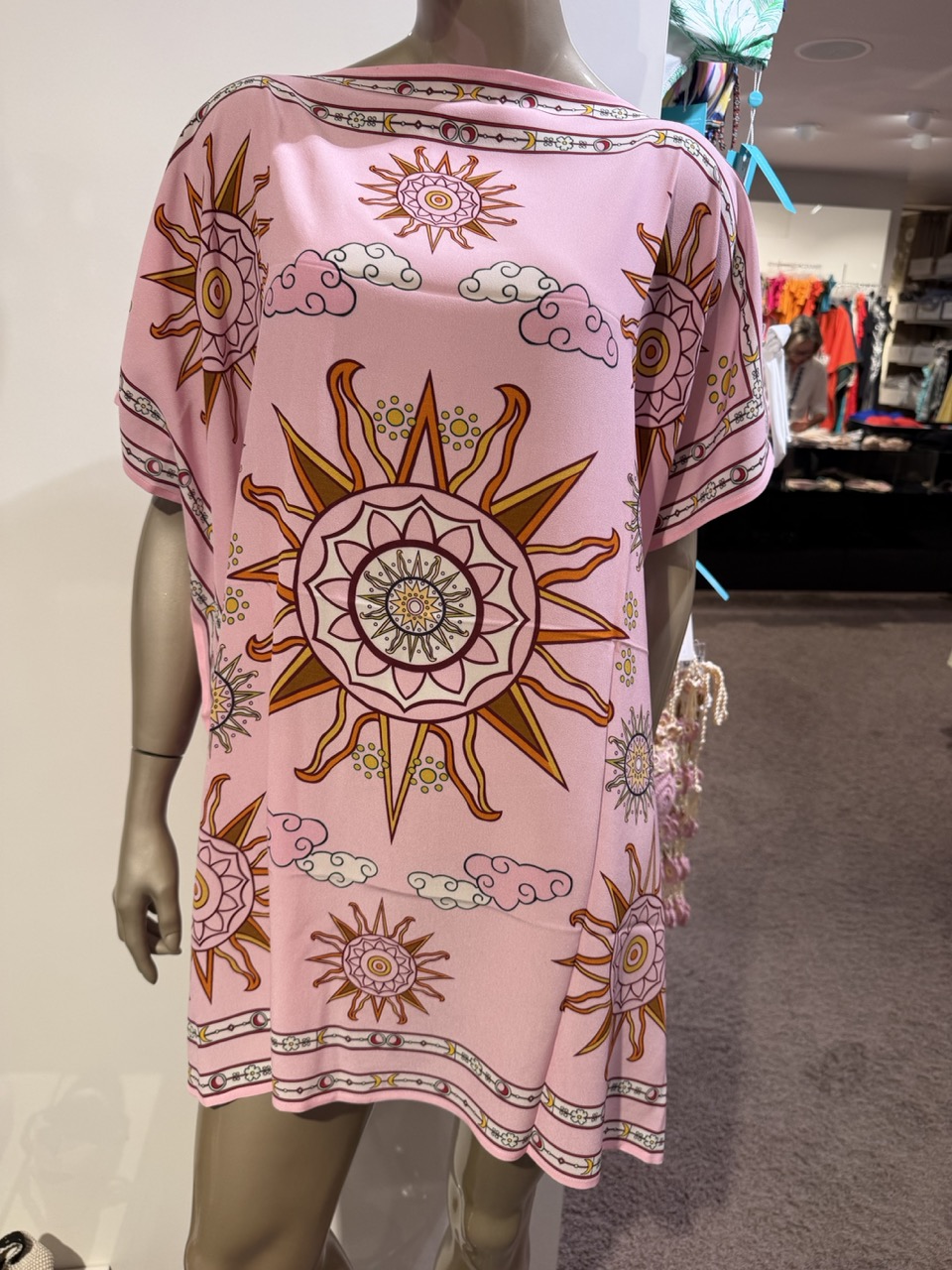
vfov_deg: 71.6
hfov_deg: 56.8
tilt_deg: -18.1
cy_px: 635
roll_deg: -4.0
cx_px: 476
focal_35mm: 24
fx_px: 880
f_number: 1.78
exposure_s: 1/100
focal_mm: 6.76
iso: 80
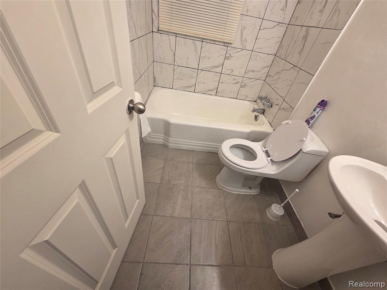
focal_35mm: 13
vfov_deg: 89.9
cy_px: 145
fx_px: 145
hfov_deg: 106.2
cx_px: 194
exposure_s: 1/120
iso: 250
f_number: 2.2
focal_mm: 2.2
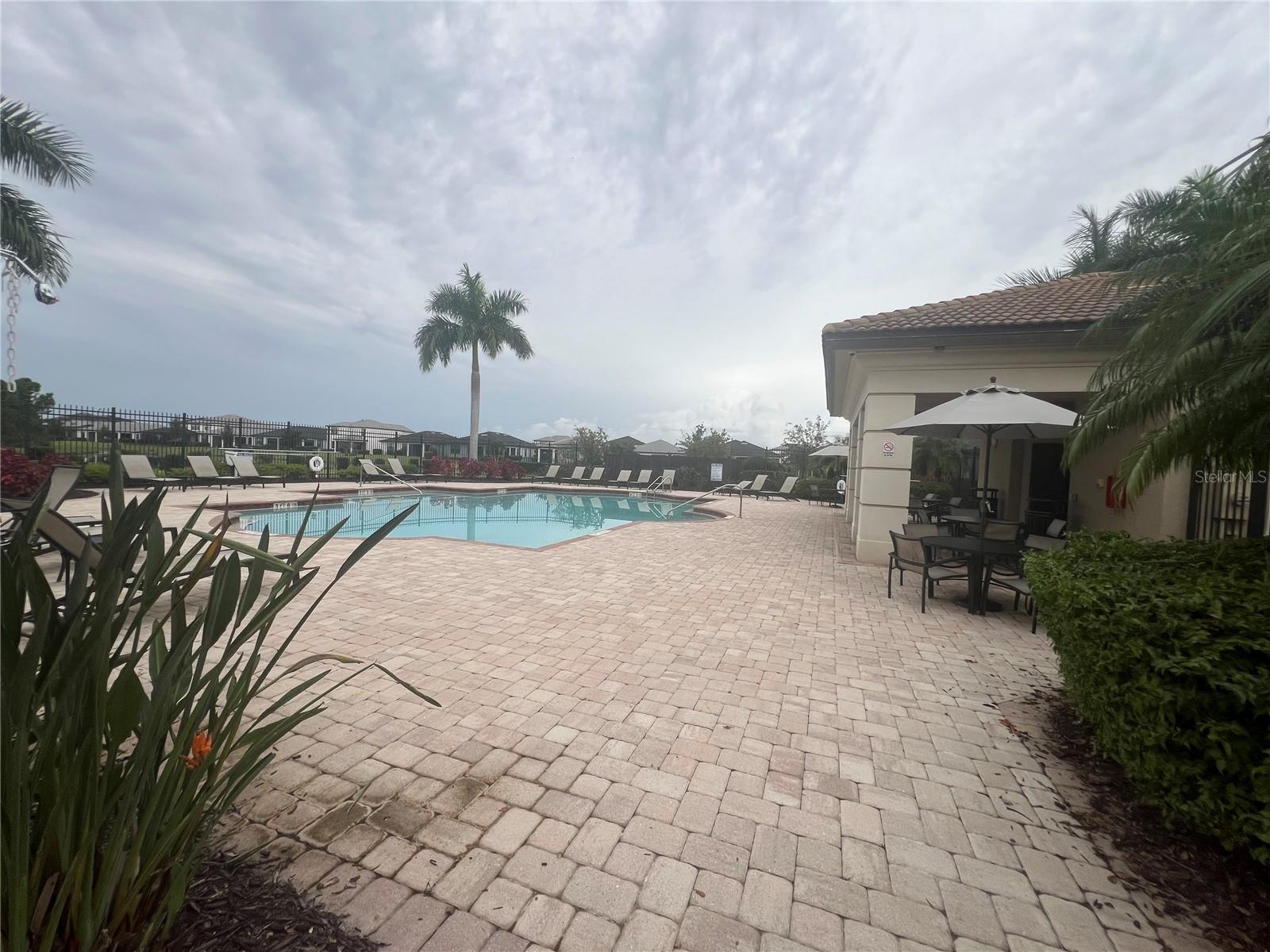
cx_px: 635
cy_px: 476
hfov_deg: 106.2
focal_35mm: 13
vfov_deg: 89.9
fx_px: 477
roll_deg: -2.4
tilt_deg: -3.0
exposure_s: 1/350
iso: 32
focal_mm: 1.57
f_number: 1.8
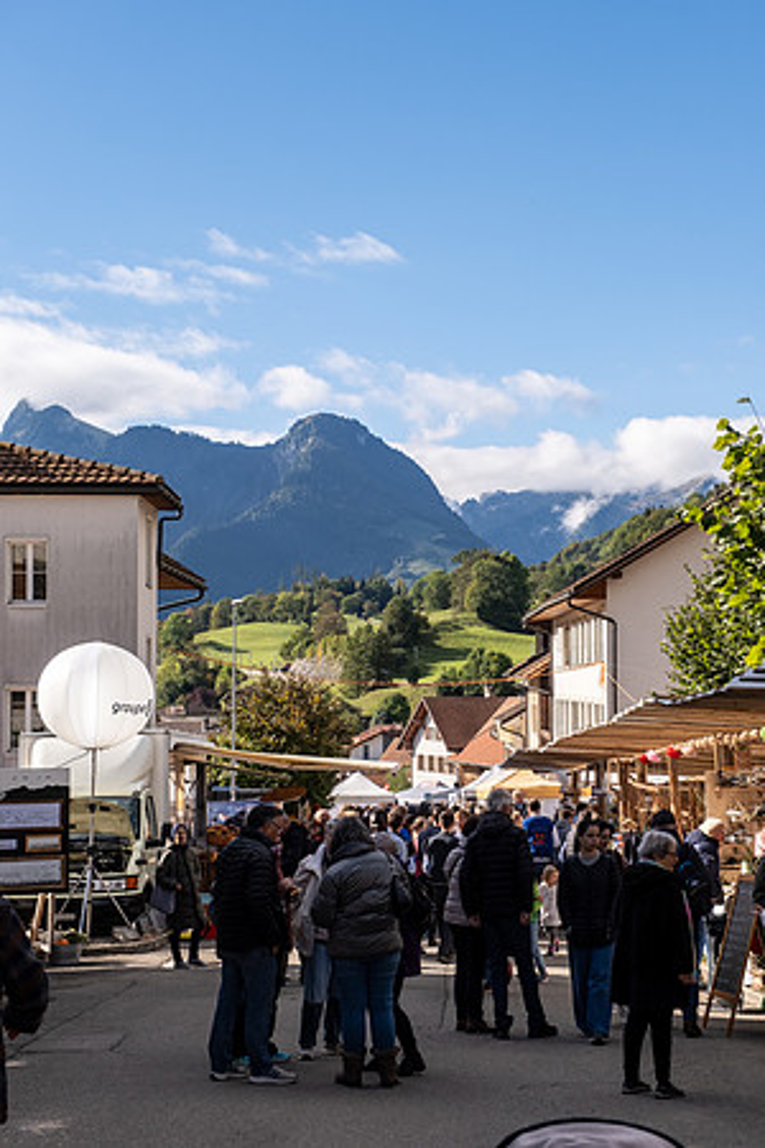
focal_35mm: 55
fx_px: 1753
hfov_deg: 24.6
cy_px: 574
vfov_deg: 36.2
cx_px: 382
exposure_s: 1/900
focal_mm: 36.5
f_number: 5.6
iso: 320
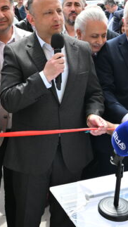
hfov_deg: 17.3
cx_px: 65
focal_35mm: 70
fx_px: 422
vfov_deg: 29.4
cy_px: 44
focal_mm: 24
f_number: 8
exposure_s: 1/250
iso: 200
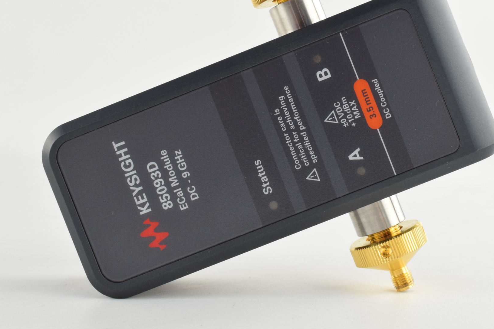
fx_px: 878
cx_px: 278
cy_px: 128
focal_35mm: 64
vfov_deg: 21.2
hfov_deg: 31.4
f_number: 22
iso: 1600
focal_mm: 34
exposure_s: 1/30
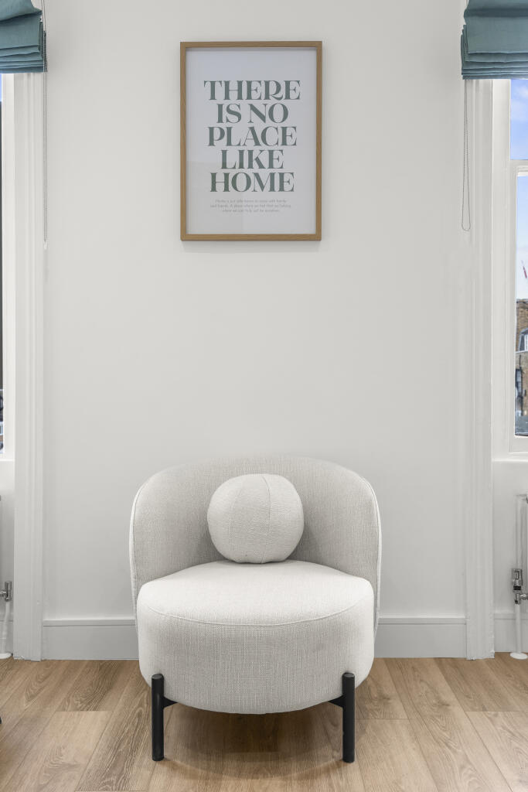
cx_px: 264
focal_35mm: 31
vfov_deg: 60.3
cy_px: 396
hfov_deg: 42.3
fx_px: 682
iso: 400
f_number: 7.1
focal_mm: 31
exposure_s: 1/8
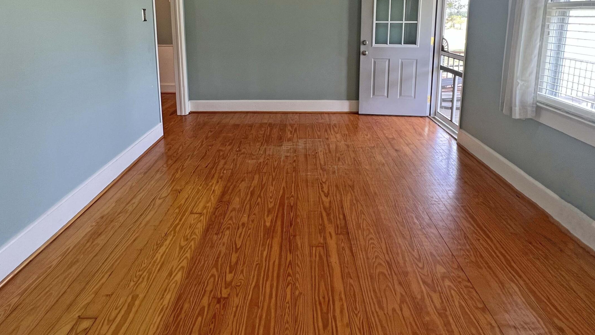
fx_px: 316
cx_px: 302
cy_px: 73
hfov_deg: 86.6
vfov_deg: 52.7
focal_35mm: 20
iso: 160
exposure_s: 1/120
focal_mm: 1.57
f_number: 1.8
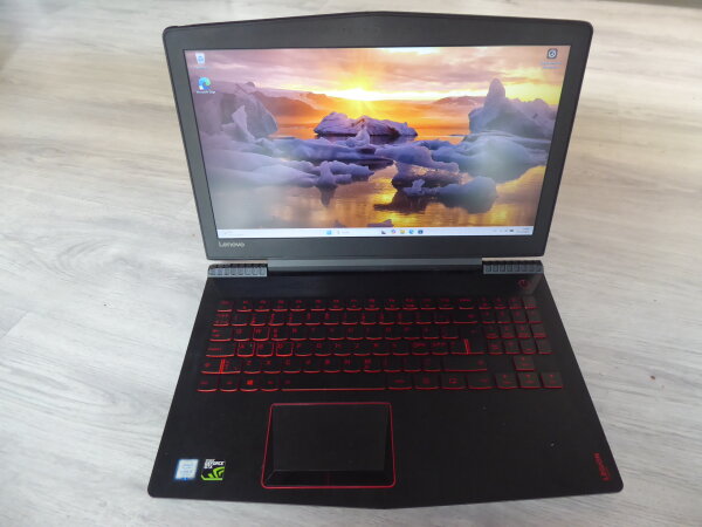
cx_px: 351
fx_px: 507
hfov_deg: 69.4
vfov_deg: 54.9
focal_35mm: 25
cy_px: 264
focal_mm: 4.3
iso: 400
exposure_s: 1/20
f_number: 3.3
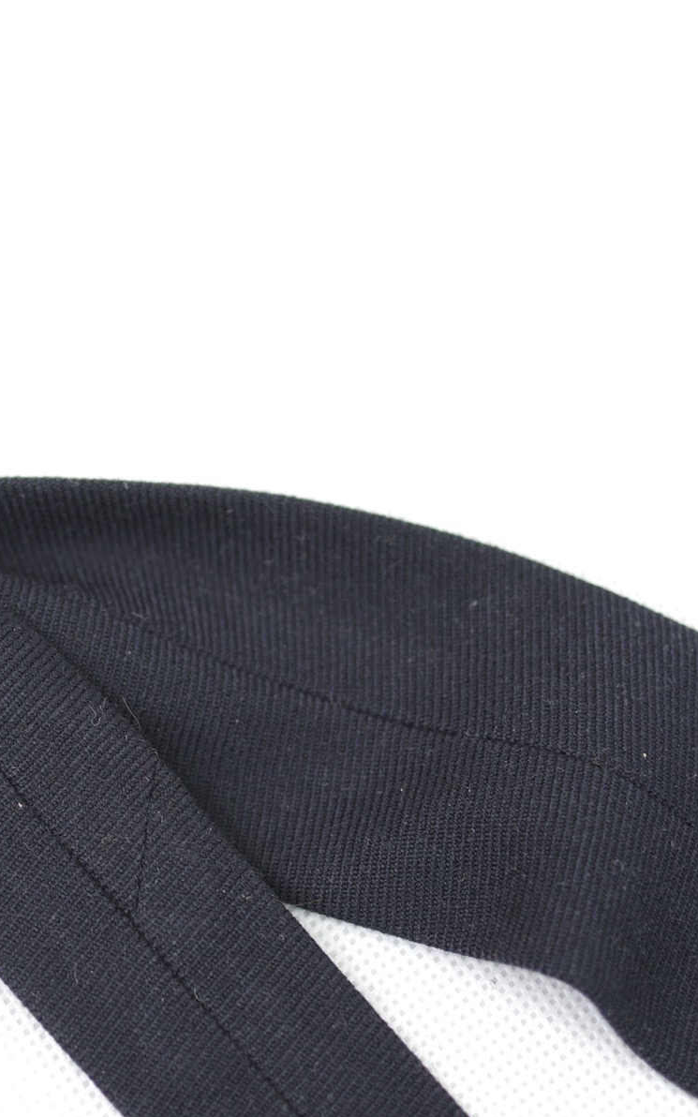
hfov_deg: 16.0
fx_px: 2435
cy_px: 558
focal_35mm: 80
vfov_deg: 25.8
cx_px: -15
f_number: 2.8
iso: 100
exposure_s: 1/80
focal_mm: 35
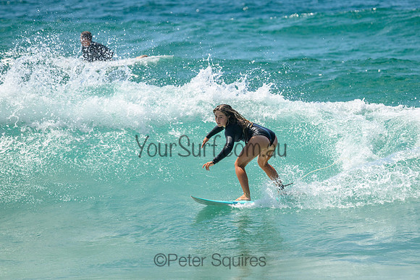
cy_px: 152
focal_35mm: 583
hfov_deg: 3.5
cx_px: 255
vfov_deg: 2.4
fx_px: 6802
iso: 400
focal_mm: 480
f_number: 10
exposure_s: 1/1600
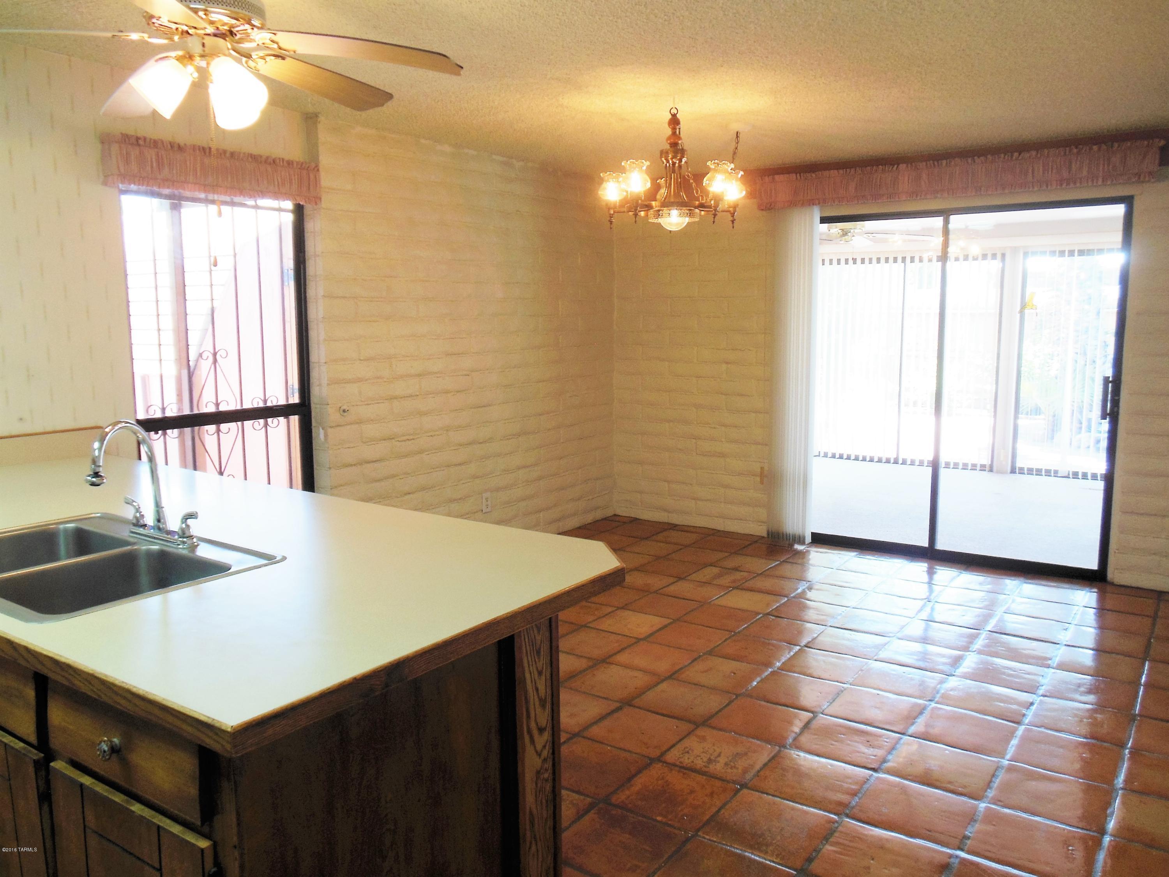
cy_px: 438
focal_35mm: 25
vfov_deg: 54.9
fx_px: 844
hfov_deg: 69.4
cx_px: 584
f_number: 3.2
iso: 125
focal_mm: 4.5
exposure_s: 1/50
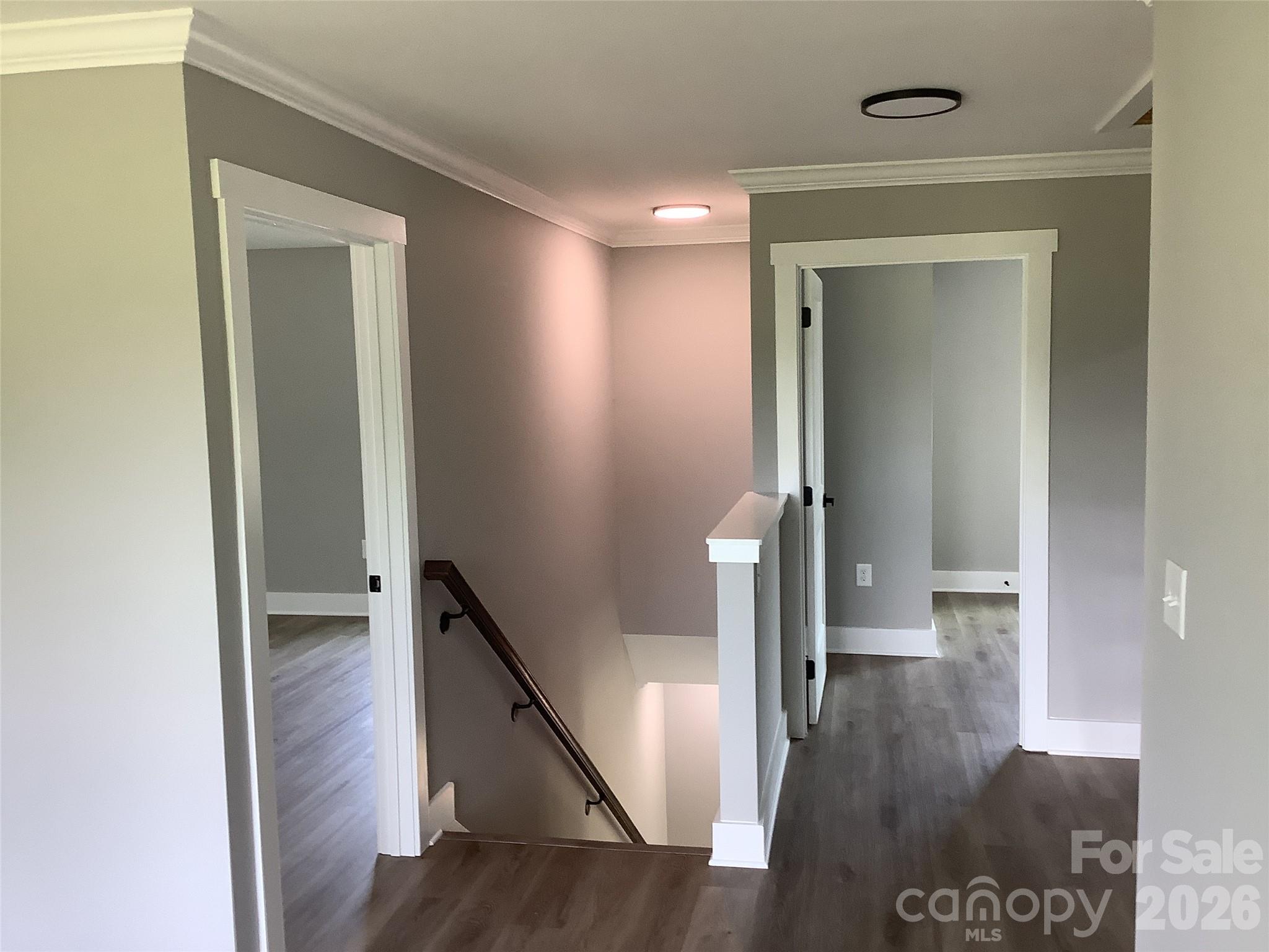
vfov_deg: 45.4
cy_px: 476
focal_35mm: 31
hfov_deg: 58.4
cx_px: 634
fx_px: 1136
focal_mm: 3.3
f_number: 2.4
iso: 80
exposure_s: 1/60
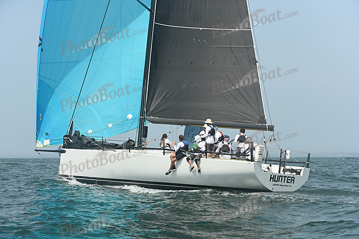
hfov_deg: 28.8
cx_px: 180
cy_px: 120
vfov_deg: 19.5
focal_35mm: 70
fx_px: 698
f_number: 6.3
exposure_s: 1/1250
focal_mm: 70
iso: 320
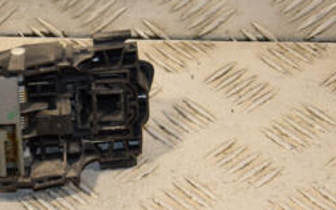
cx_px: -44
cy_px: 124
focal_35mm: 181
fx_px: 1657
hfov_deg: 11.4
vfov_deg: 7.2
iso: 800
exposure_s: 1/200
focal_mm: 50
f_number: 7.1
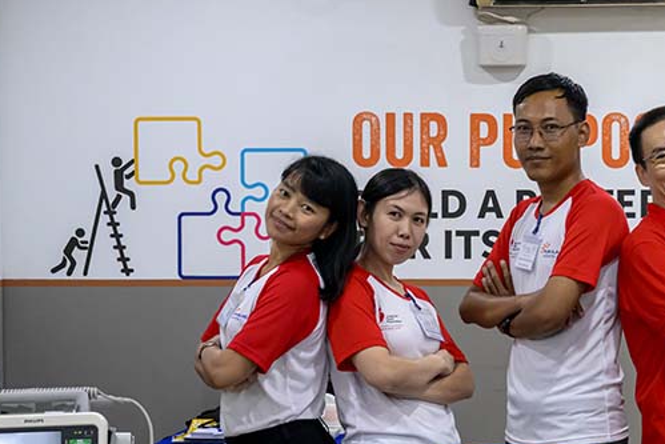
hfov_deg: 19.6
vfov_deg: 13.4
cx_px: 621
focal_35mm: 102
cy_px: 308
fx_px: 1885
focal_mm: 53
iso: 9000
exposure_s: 1/250
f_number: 6.3
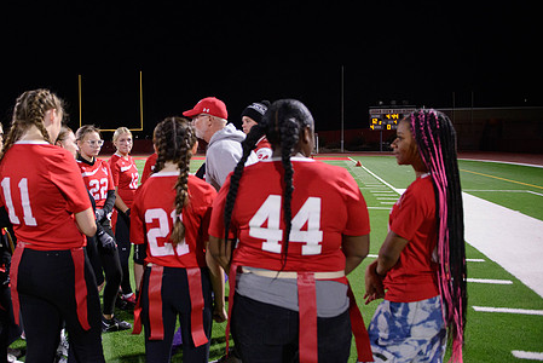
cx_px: 195
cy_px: 162
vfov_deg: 42.3
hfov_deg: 59.3
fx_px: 468
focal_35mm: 31
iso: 3200
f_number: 2.8
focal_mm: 24
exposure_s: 1/320
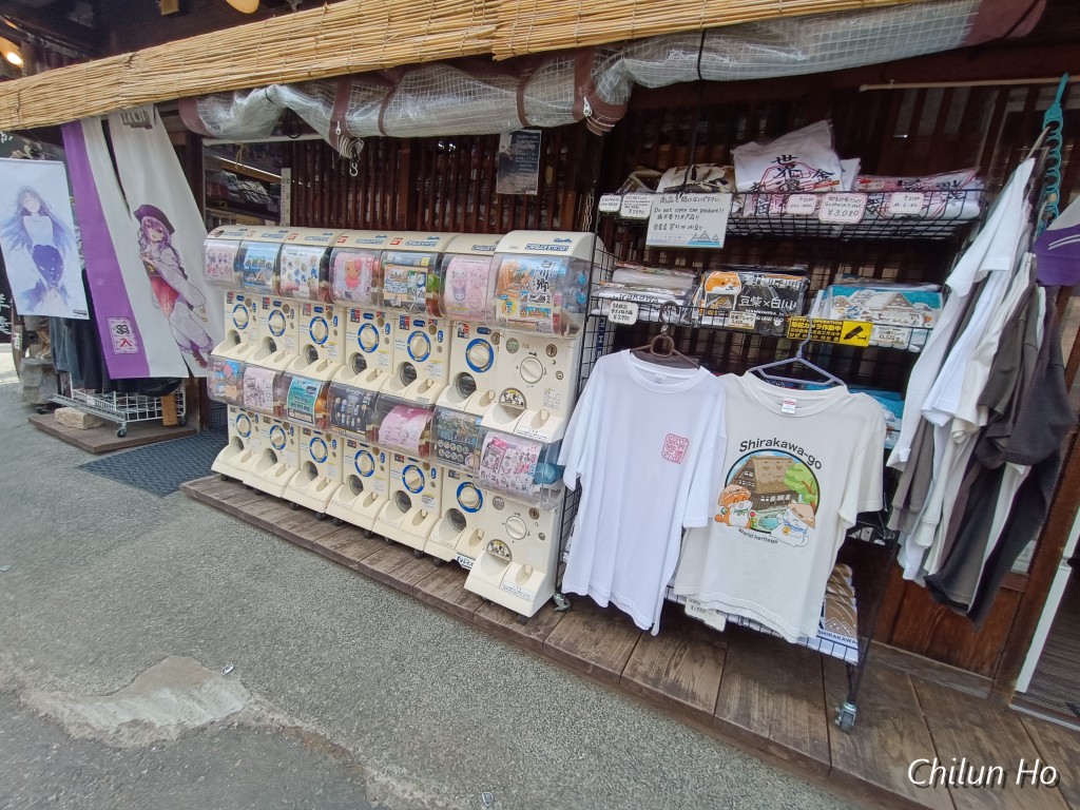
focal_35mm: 24
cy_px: 405
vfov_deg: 56.8
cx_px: 540
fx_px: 749
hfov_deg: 71.6
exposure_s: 1/274
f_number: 2.2
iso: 50
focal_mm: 1.66
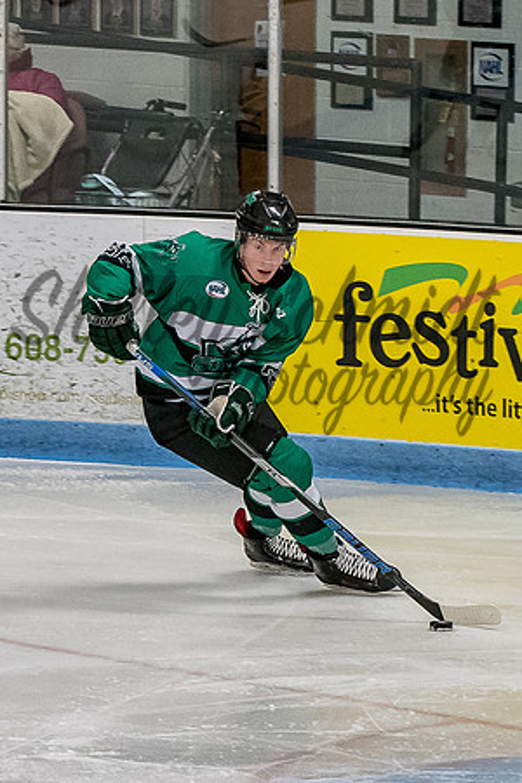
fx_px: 6685
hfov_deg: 4.5
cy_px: 330
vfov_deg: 6.7
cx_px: 285
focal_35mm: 307
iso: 2500
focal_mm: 82
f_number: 4
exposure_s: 1/800
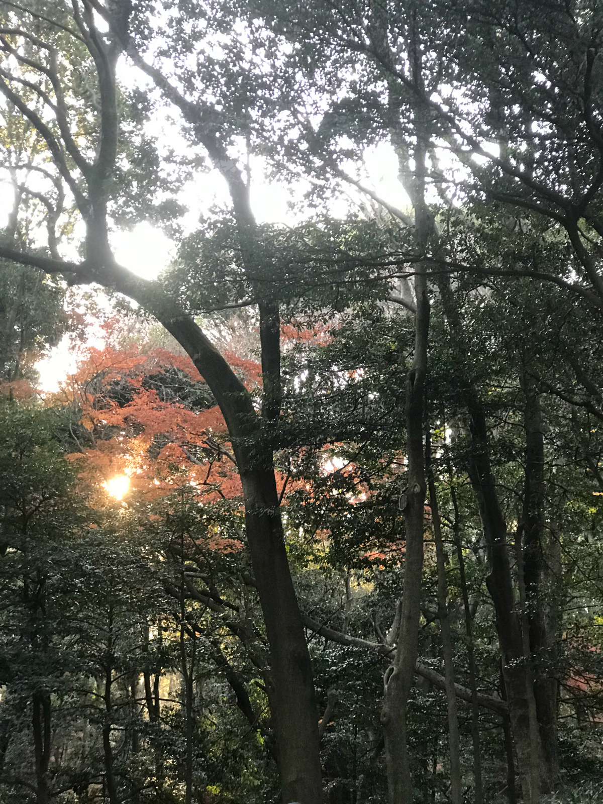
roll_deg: -0.6
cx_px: 302
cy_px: 402
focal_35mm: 57
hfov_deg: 25.7
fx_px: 1324
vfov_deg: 33.8
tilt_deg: +18.6
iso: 160
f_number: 2.8
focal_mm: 6.6
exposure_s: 1/60
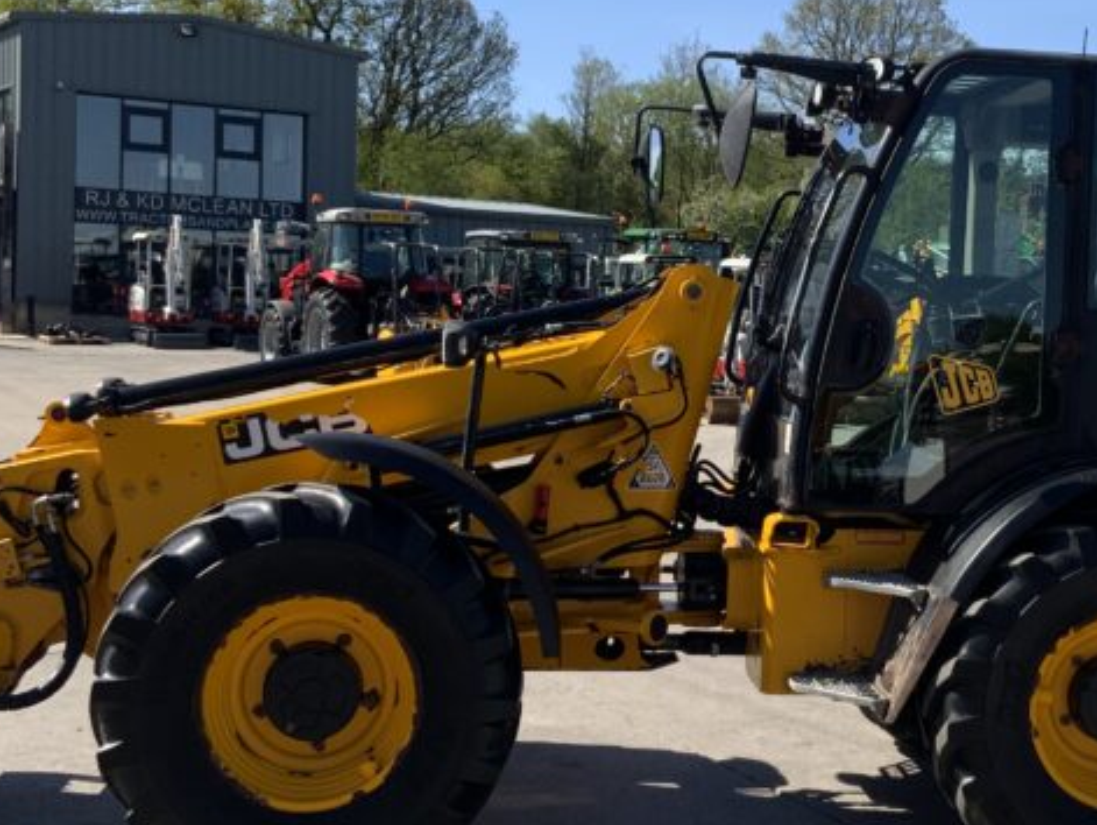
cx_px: 820
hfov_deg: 30.2
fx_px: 1998
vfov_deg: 23.3
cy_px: 396
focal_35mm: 63
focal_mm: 3
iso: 16
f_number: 1.8
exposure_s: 1/1577
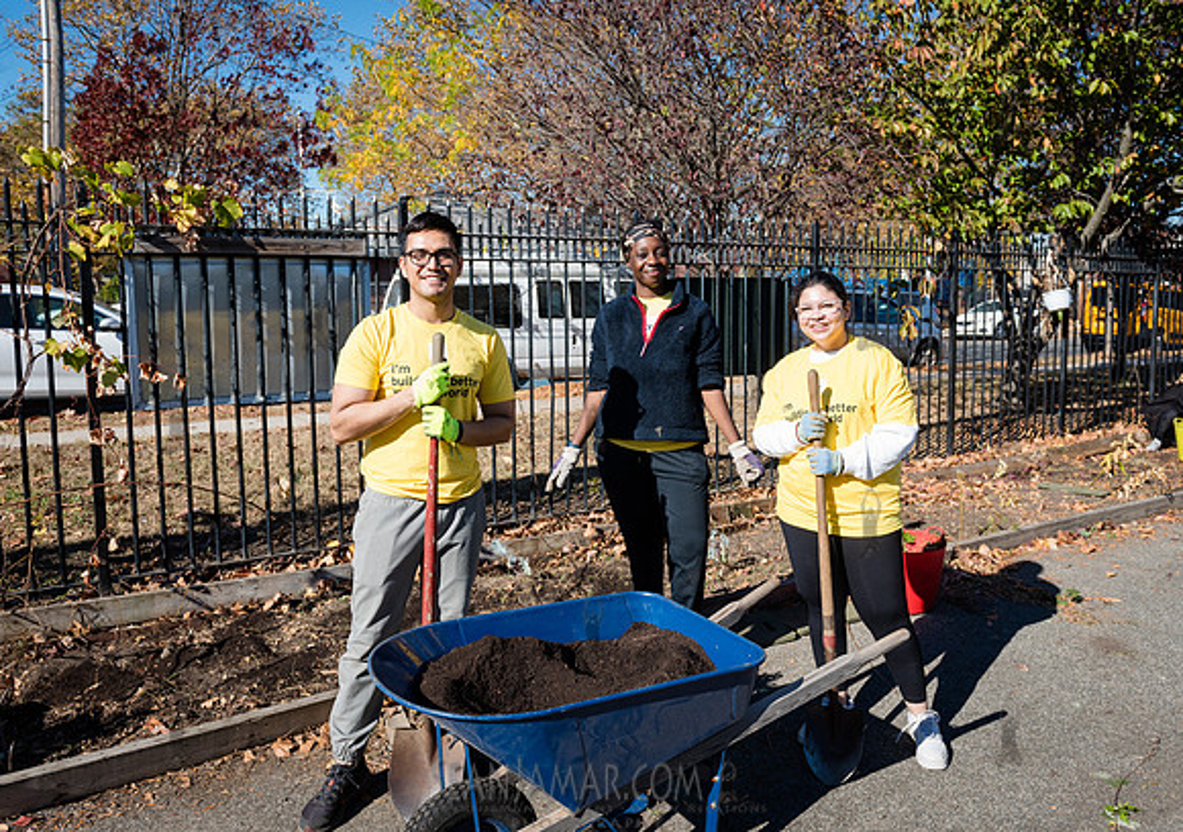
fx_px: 965
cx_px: 648
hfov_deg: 62.9
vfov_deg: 46.6
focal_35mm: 29
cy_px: 387
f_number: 5
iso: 100
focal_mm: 26
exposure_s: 1/400
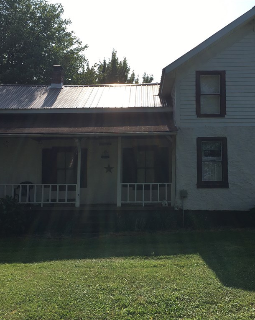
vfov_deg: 47.9
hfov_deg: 39.1
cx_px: 130
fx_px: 359
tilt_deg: +5.5
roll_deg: -0.9
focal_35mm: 38
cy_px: 161
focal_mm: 4.15
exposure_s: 1/1672
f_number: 2.2
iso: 25
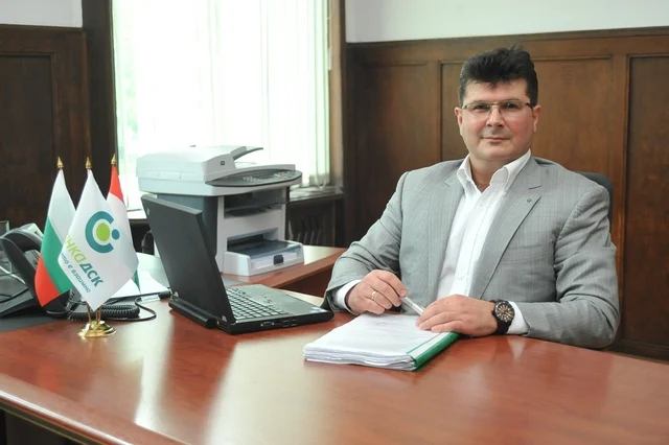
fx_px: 1022
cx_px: 334
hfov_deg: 36.3
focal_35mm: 55
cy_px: 222
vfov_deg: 24.6
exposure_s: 1/125
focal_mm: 55
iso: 2000
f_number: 5.6
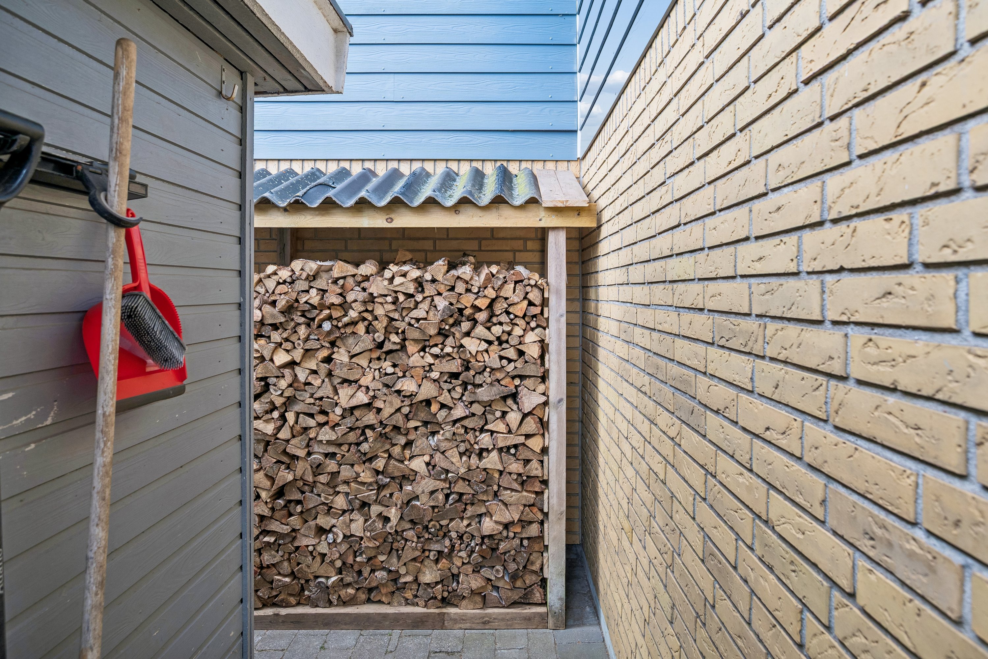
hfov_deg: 82.6
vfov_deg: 60.7
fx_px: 563
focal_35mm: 20
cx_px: 494
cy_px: 330
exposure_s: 1/200
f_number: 6.3
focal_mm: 20.5
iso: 220
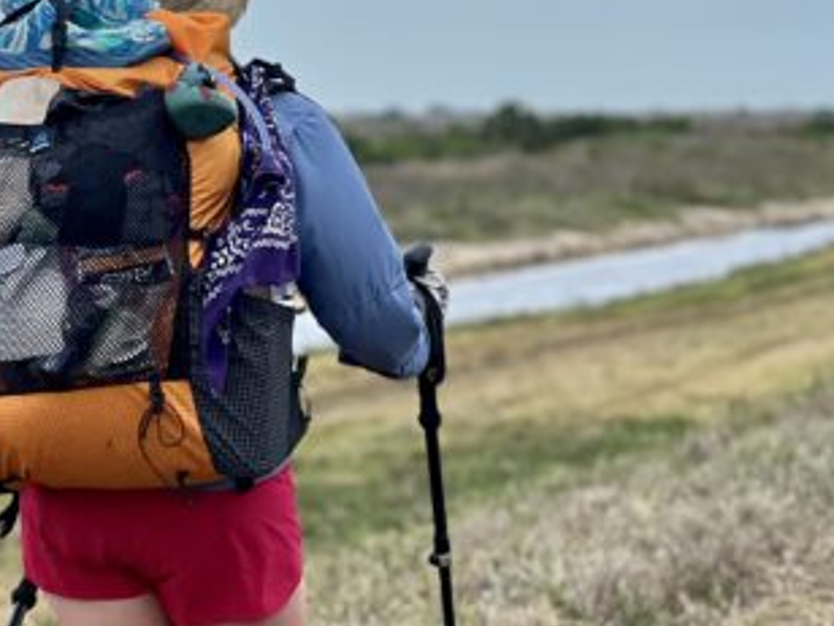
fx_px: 4626
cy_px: 496
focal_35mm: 192
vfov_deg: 7.7
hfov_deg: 10.3
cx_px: 192
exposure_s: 1/161
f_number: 2.8
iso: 32
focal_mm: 9
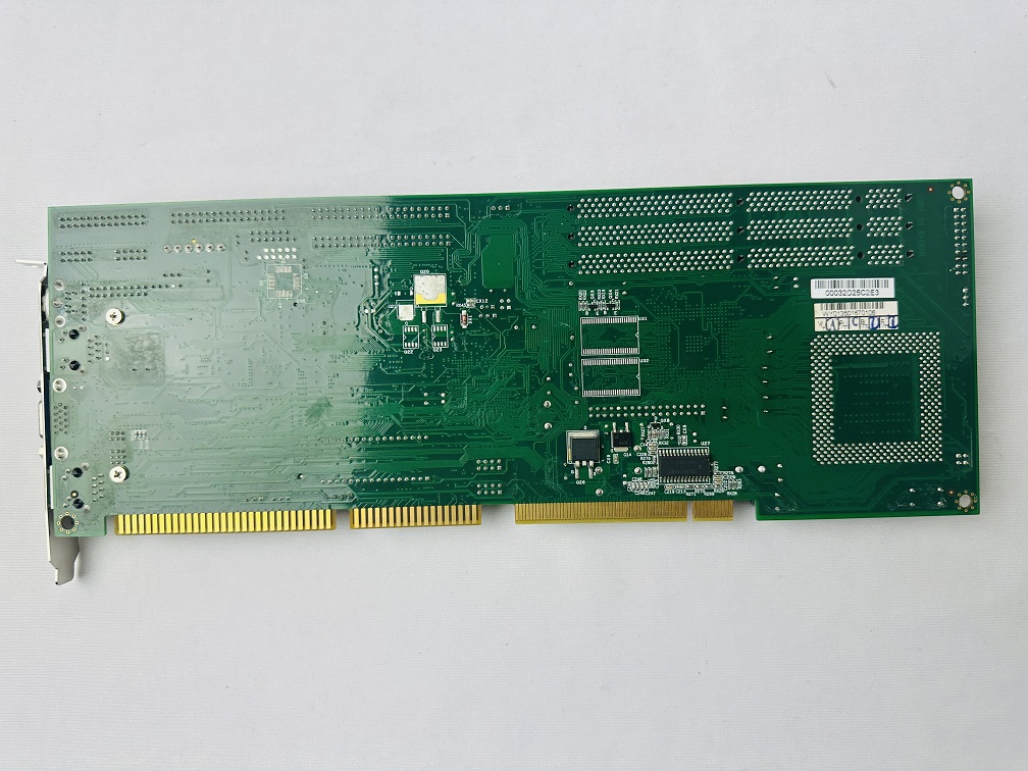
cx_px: 514
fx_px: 713
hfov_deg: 71.6
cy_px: 386
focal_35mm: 24
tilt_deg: -86.4
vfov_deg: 56.8
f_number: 1.78
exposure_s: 1/120
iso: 80
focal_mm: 6.86
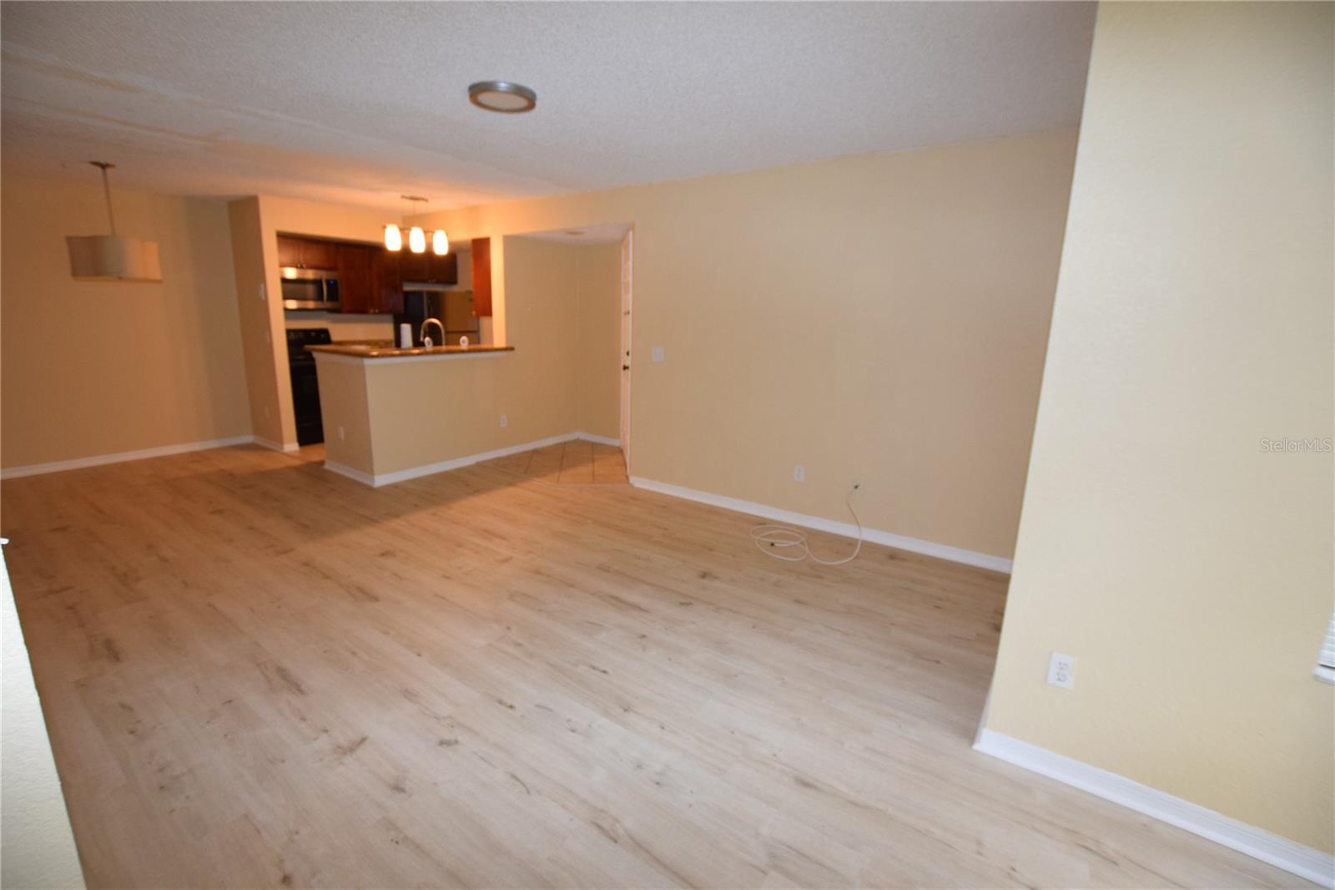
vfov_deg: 77.3
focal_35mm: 15
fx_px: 556
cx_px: 668
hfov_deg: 100.4
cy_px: 445
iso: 800
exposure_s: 1/80
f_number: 4.5
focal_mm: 10
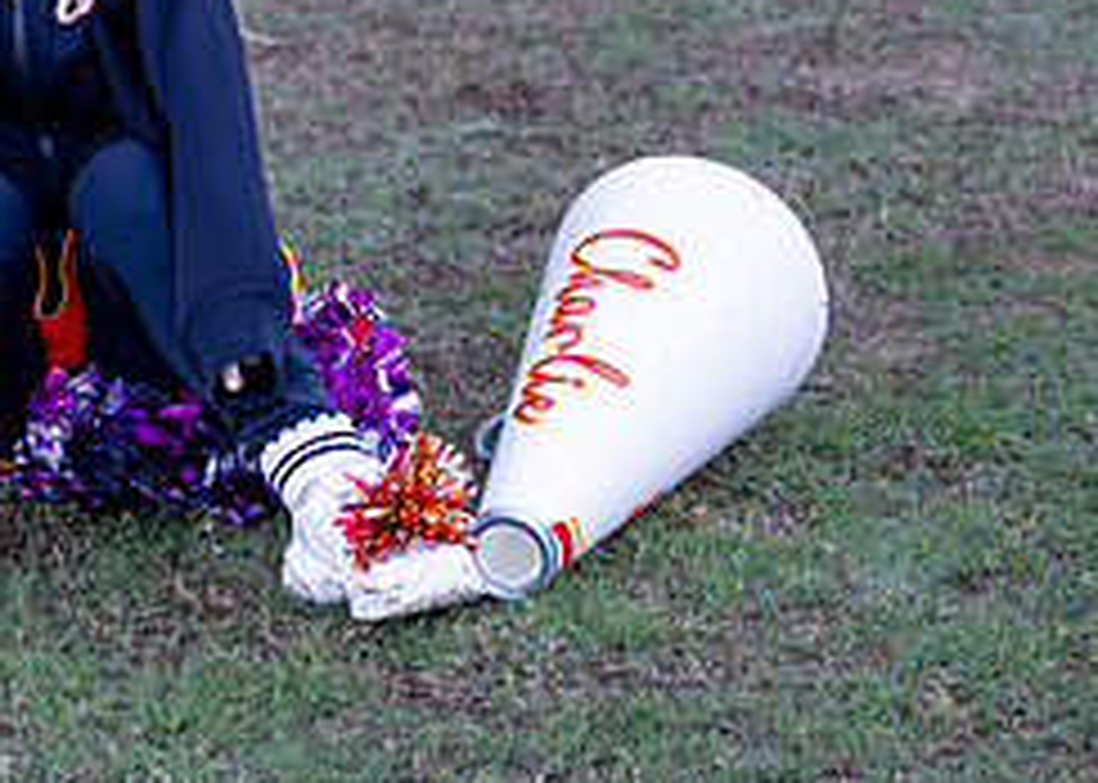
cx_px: -71
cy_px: -70
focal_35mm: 225
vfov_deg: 6.4
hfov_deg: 8.9
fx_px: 7013
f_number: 2.8
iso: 1600
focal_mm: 70
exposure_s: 1/2000
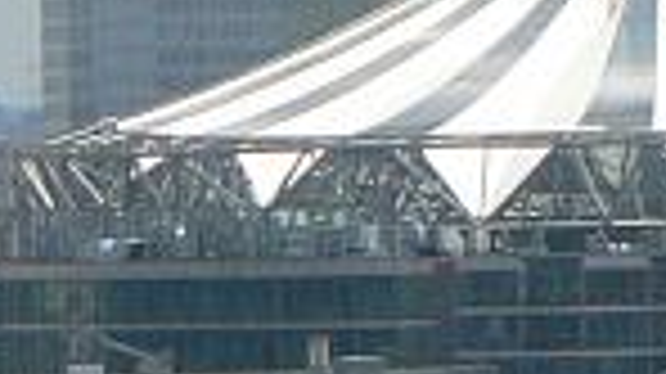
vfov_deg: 0.9
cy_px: -194
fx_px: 23223
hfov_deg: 1.6
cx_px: 333
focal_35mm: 1316
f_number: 5.6
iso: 80
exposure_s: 1/400
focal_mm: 37.1
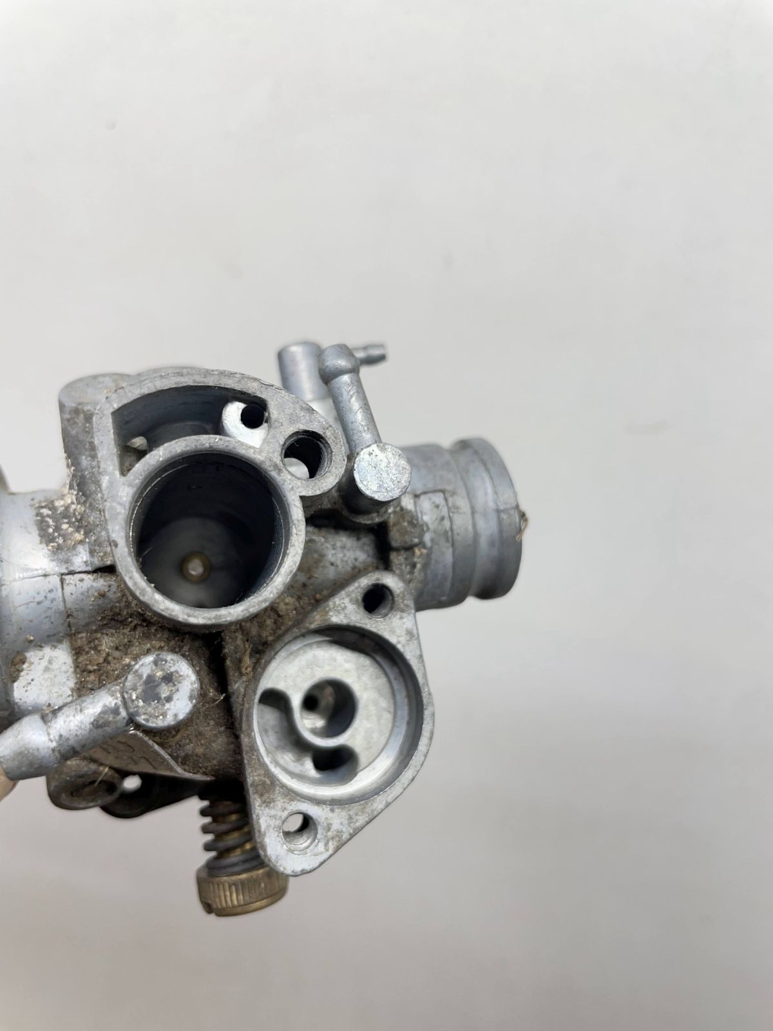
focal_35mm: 26
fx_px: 774
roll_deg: -5.7
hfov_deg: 53.1
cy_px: 516
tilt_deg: -38.0
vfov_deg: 67.3
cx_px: 386
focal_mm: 4.2
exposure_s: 1/100
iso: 40
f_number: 1.6
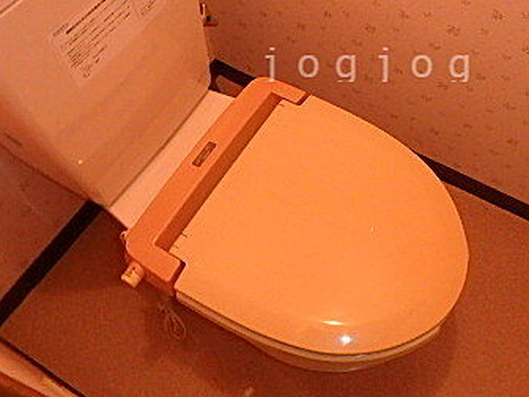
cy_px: 63
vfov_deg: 34.5
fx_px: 611
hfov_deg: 45.8
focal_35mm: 40
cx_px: 370
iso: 400
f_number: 3.5
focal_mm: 3.7
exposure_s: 1/30
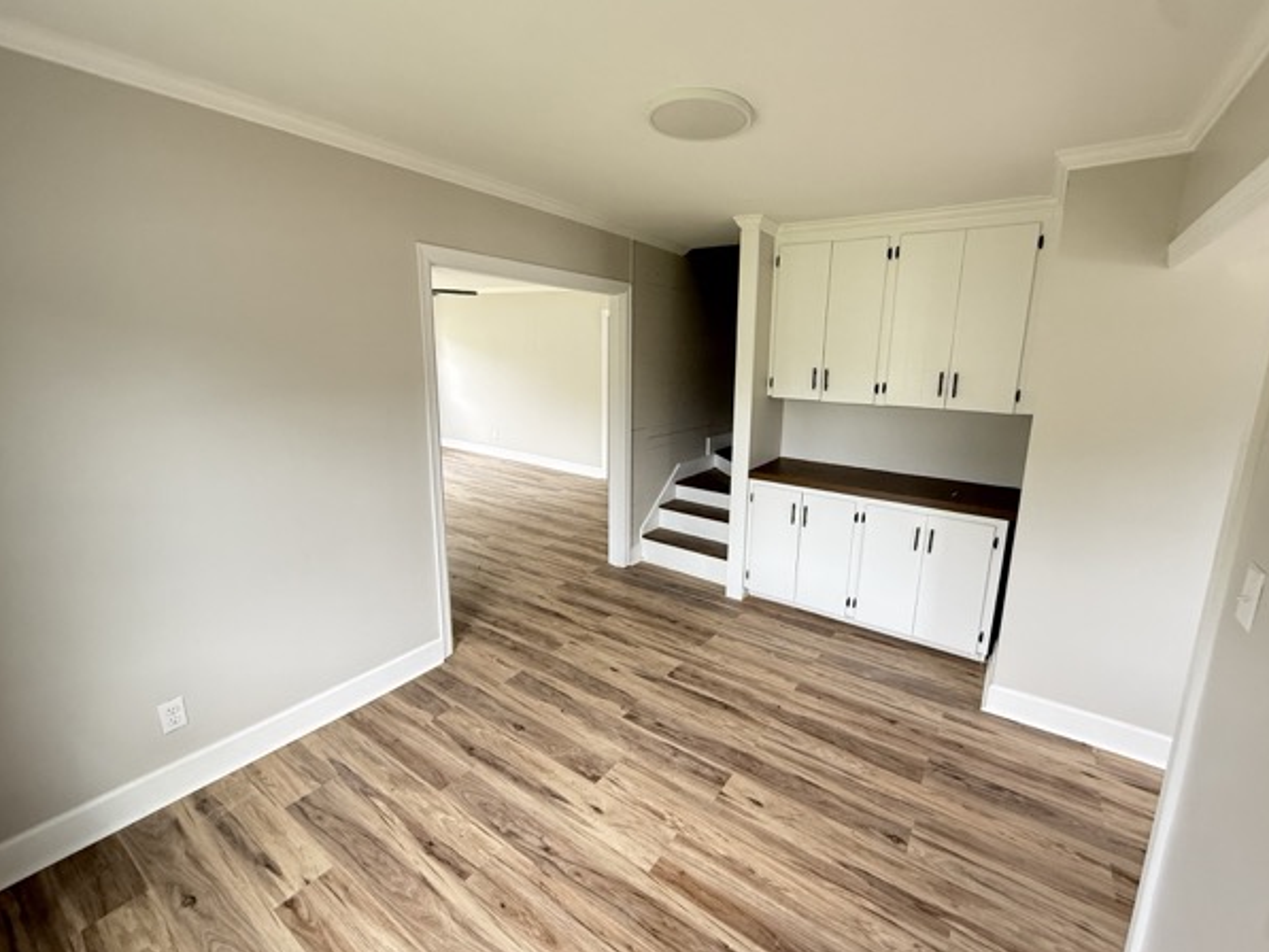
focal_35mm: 15
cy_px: 453
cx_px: 676
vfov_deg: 81.7
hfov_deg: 98.0
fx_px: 550
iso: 320
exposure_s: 1/62
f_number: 2.2
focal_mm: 2.22
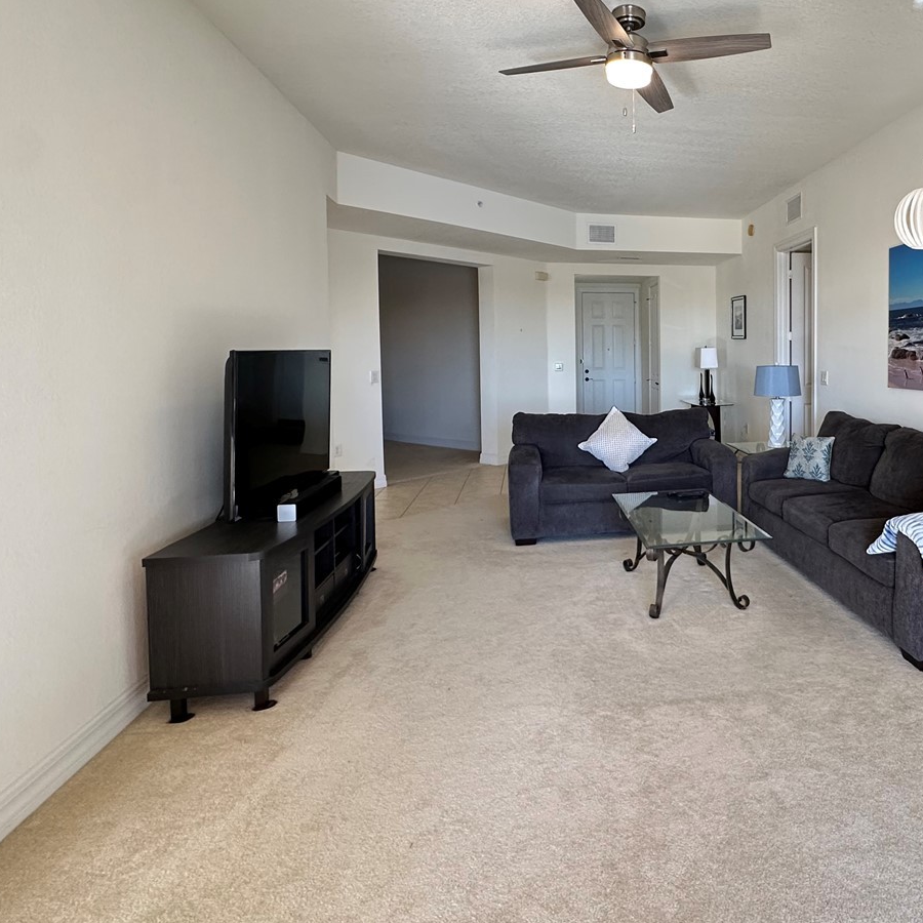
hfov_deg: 66.0
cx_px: 675
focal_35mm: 22
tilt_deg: -3.4
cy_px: 384
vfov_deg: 69.1
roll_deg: -0.1
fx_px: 664
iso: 250
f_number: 2.2
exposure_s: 1/120
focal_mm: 2.22
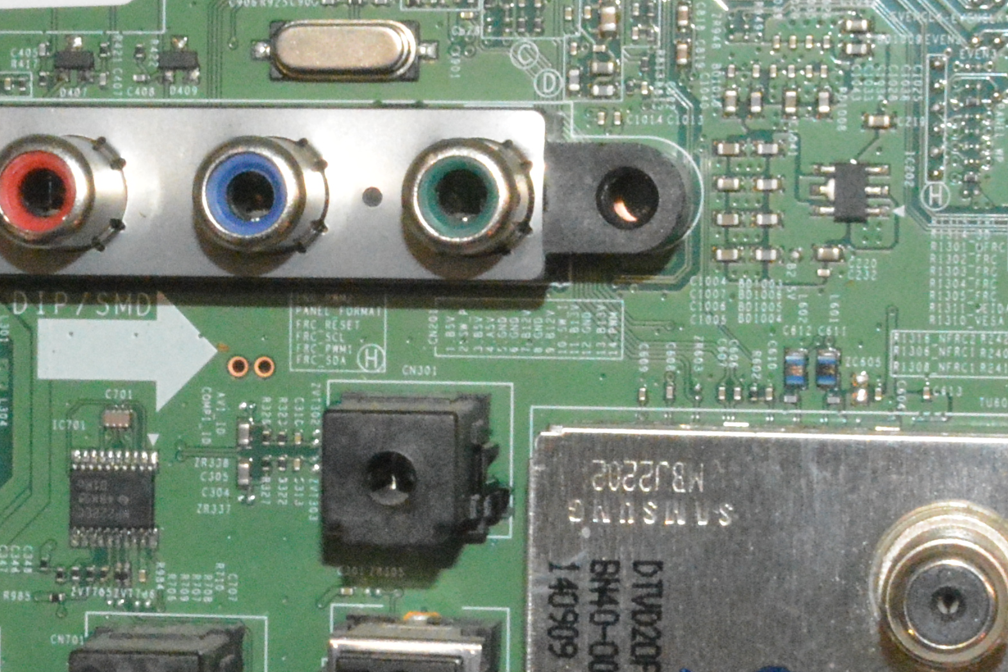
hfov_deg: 12.3
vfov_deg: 8.3
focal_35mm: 166
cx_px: 211
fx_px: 4645
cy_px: 434
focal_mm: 29
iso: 6400
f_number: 29
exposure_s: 1/200
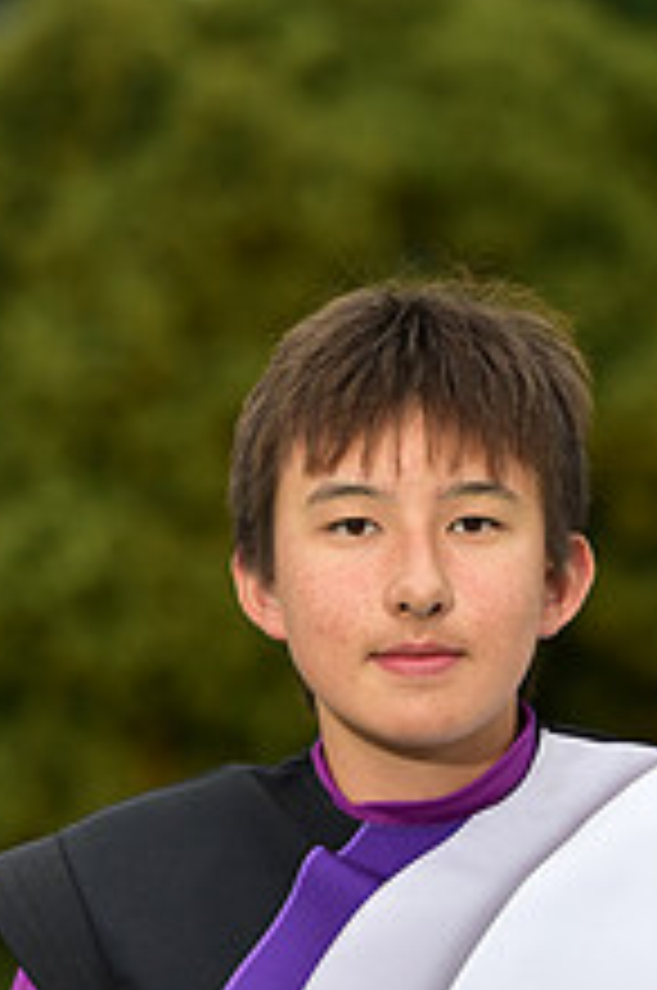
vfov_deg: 4.7
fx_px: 11972
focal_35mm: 436
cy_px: 1184
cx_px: 443
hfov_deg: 3.1
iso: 500
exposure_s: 1/250
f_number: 5.6
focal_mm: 165
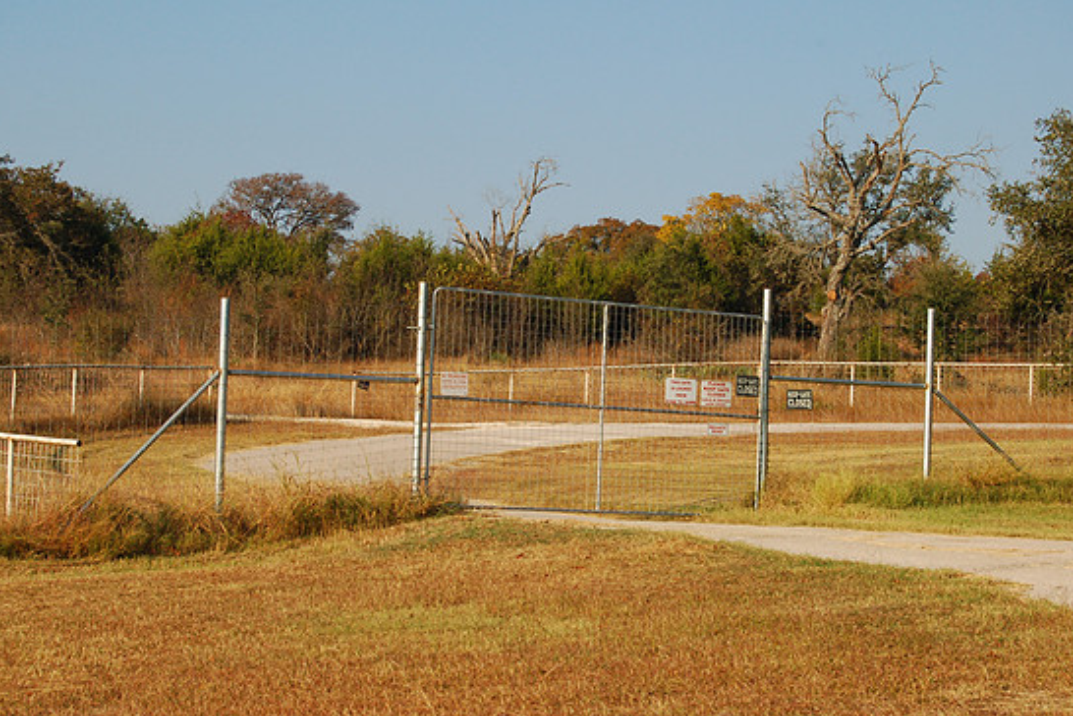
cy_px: 364
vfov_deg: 15.6
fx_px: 2609
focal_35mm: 88
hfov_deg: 23.2
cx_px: 548
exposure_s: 1/320
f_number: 9
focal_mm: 55
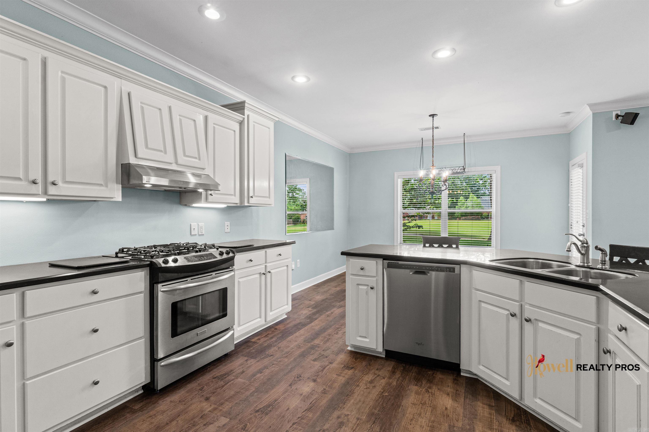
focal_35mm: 16
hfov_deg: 95.0
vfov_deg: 72.0
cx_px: 324
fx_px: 297
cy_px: 216
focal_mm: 11
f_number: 9
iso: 250
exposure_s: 1/2.5
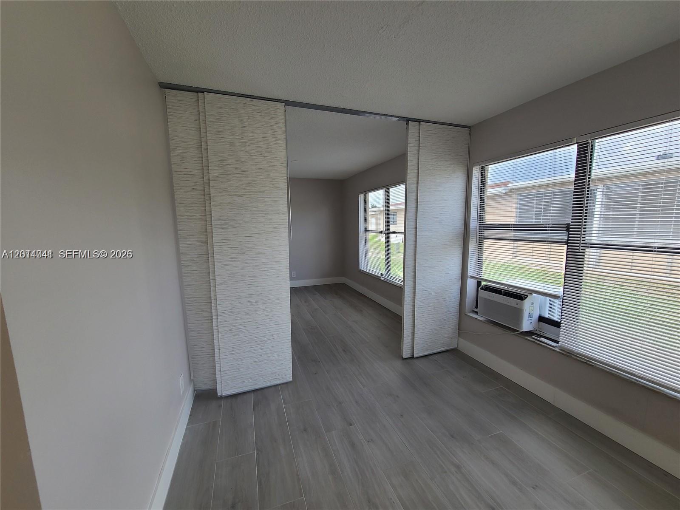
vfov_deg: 89.9
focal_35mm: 13
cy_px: 255
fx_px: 255
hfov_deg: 106.2
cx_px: 340
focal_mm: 2.2
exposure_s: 1/120
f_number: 2.2
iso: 100
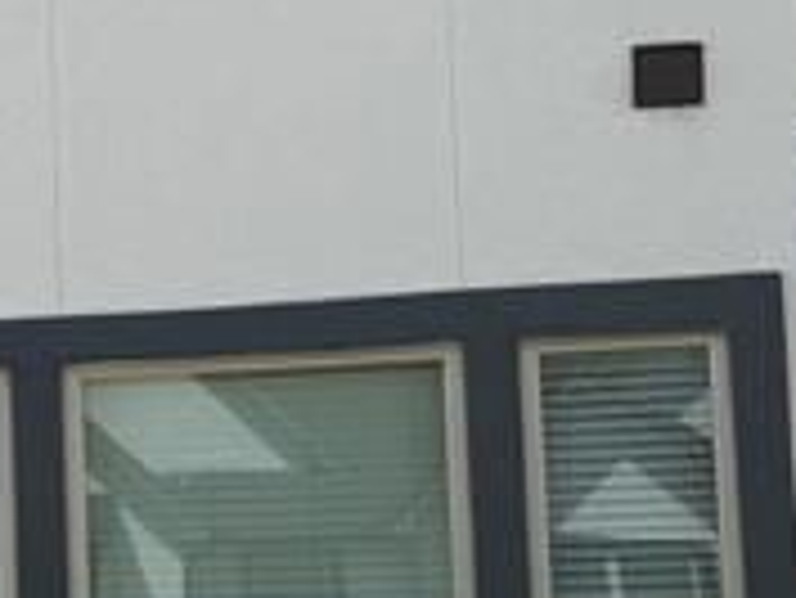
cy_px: 495
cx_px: -935
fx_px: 3198
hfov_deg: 12.1
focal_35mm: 139
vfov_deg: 10.6
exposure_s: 1/4673
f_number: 1.78
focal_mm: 6.76
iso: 80
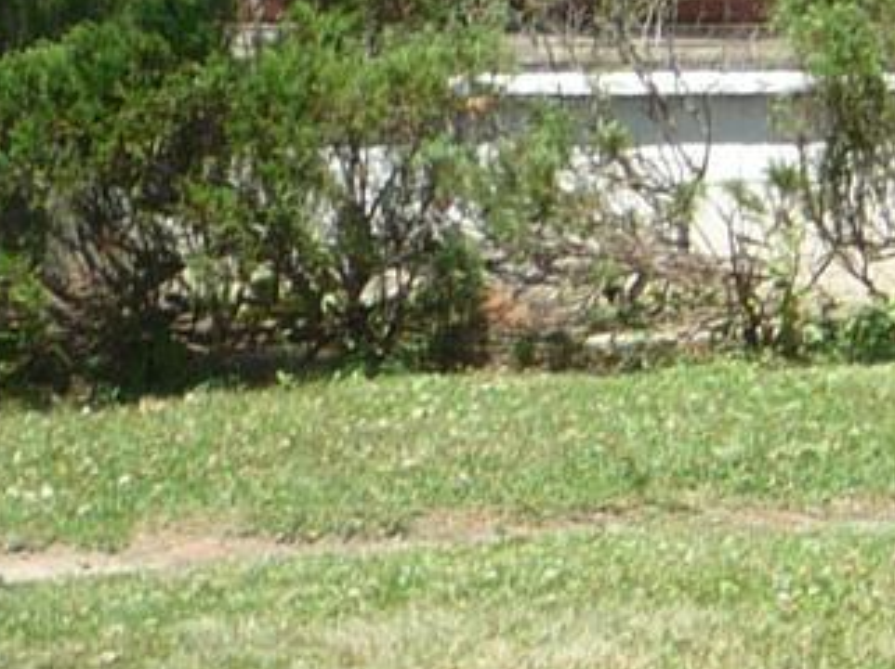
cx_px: 2284
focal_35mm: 230
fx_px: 5940
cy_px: -772
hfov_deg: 7.9
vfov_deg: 6.2
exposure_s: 1/320
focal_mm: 6.3
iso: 100
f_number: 4
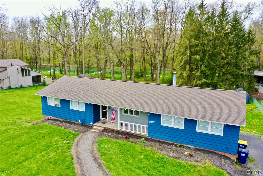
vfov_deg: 46.4
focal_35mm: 28
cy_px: 88
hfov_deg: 65.5
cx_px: 132
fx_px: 205
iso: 100
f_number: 10
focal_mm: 10.26
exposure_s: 1/80
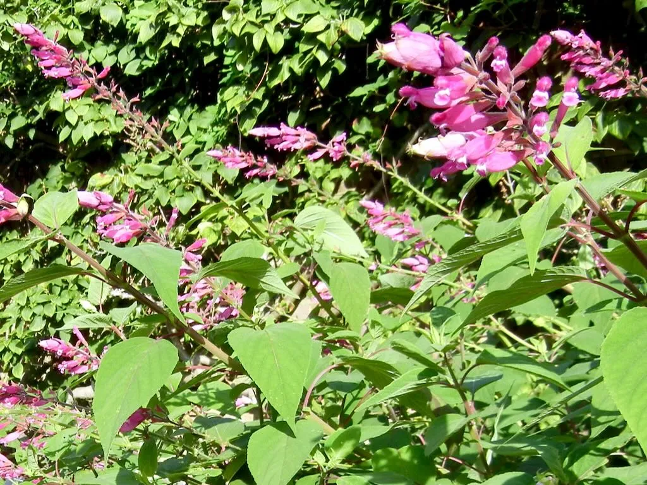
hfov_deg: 54.0
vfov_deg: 41.8
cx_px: 324
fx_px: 635
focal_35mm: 34
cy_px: 242
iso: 160
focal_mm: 6.2
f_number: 3.6
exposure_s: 1/566
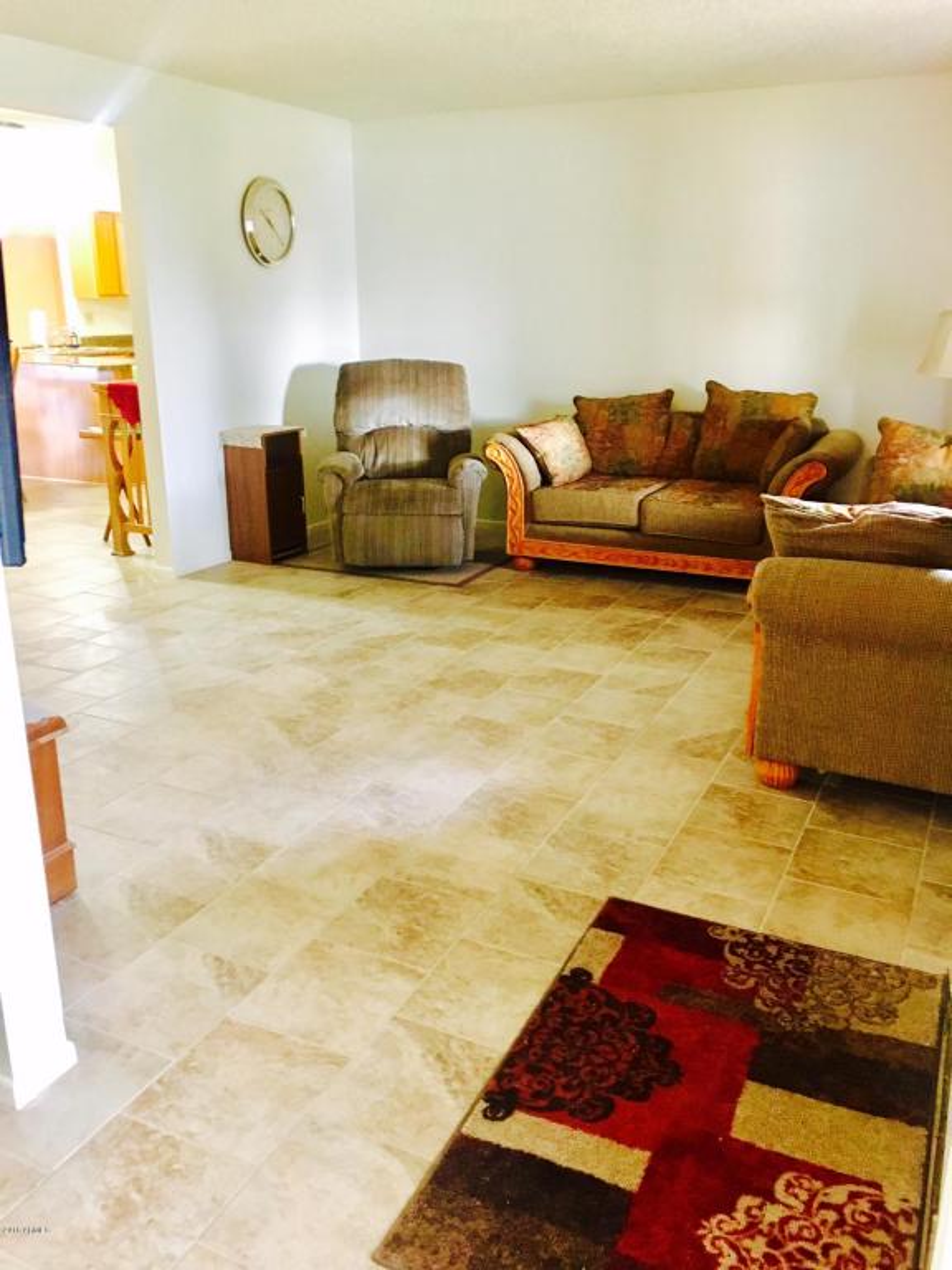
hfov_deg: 48.2
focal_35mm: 29
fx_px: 1063
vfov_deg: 61.7
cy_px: 635
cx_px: 476
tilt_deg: -15.8
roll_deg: +1.1
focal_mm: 4.15
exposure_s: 1/15
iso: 250
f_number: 2.2
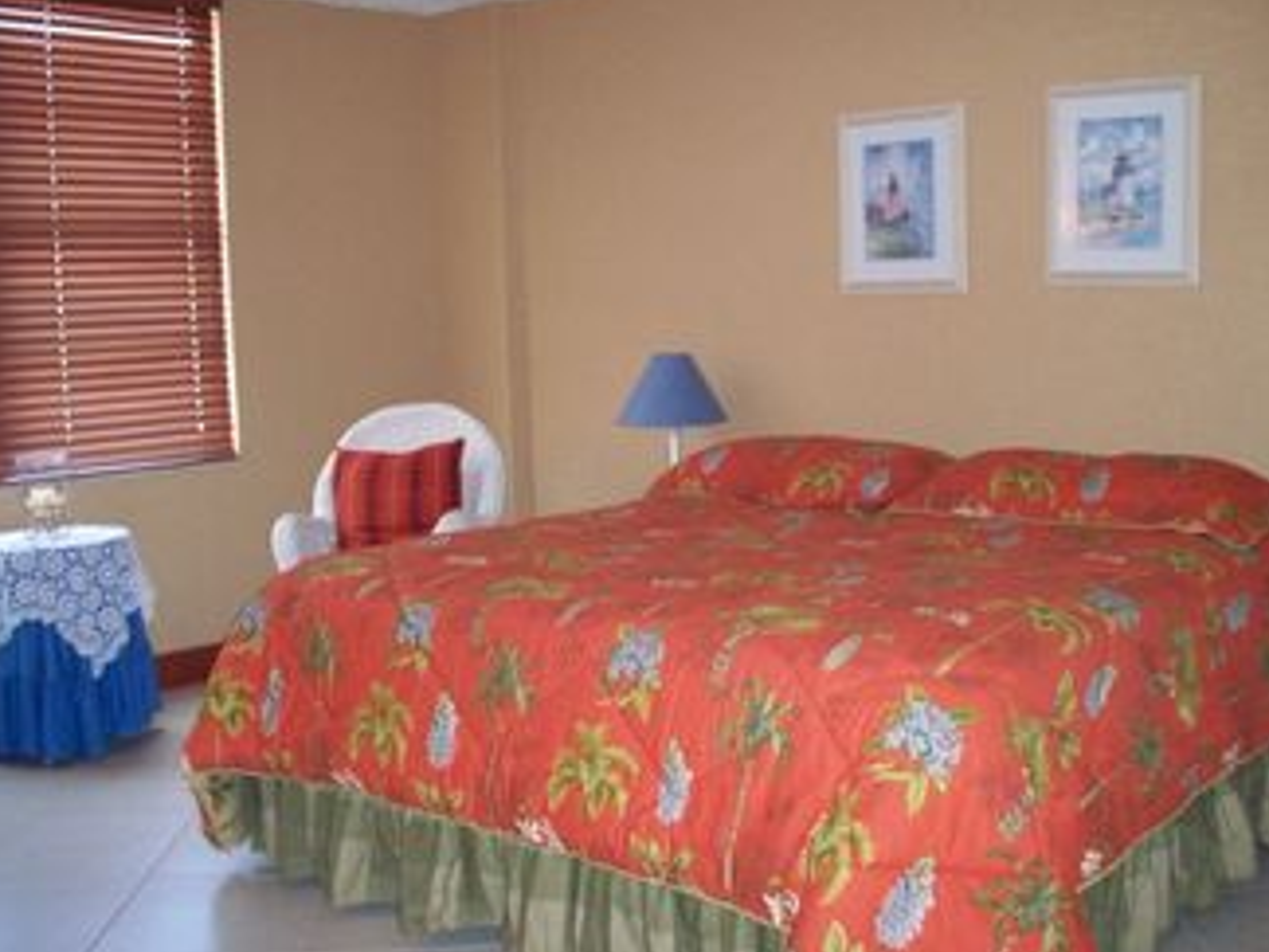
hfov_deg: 44.7
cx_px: 705
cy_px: 458
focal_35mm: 42
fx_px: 1540
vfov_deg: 34.3
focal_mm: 6.2
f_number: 2.8
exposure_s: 1/31.8
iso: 200
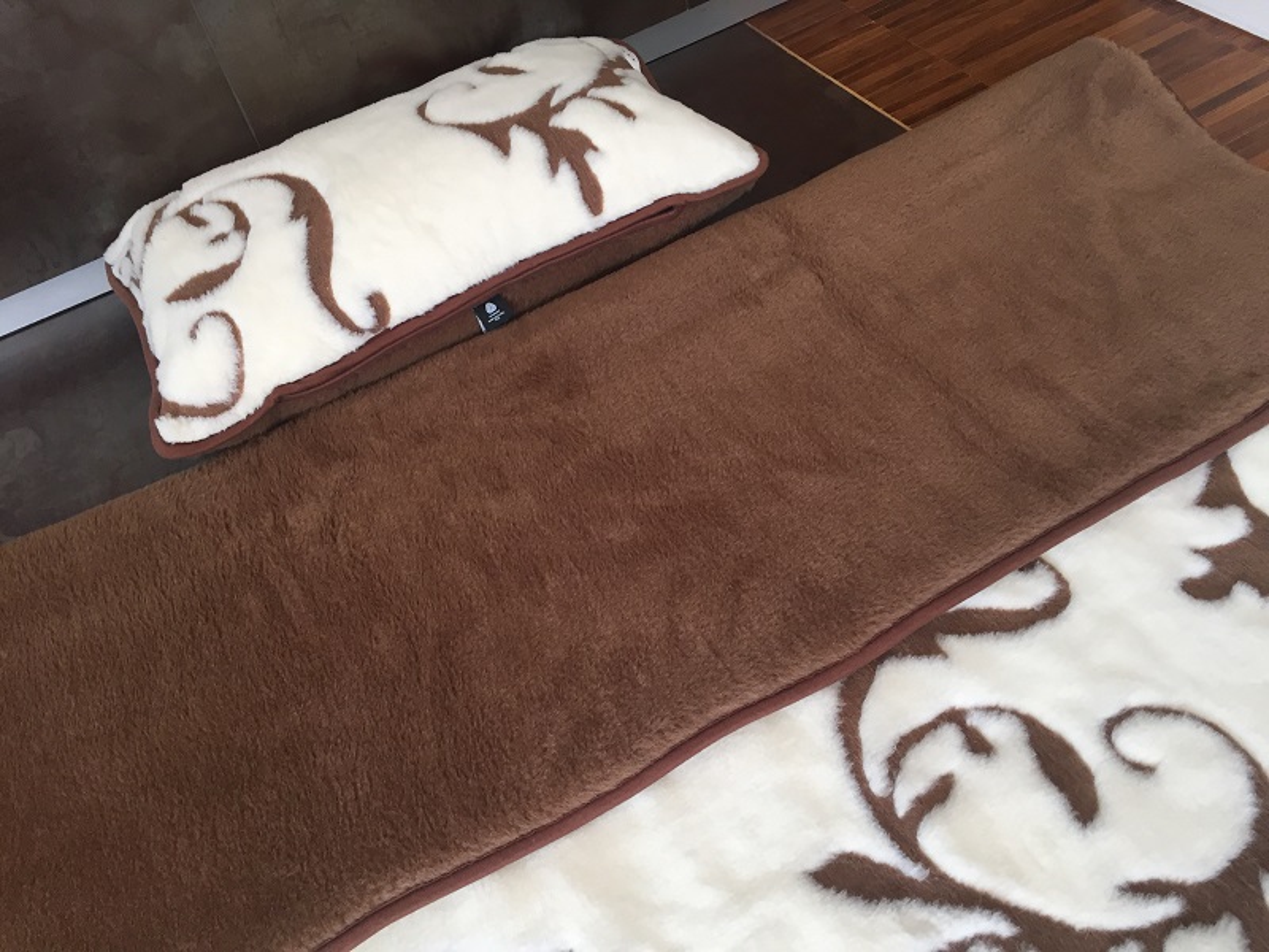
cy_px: 476
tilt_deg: -50.4
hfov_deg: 61.7
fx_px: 1063
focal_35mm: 29
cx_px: 634
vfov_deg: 48.2
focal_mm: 4.15
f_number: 2.2
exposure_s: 1/33
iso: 40
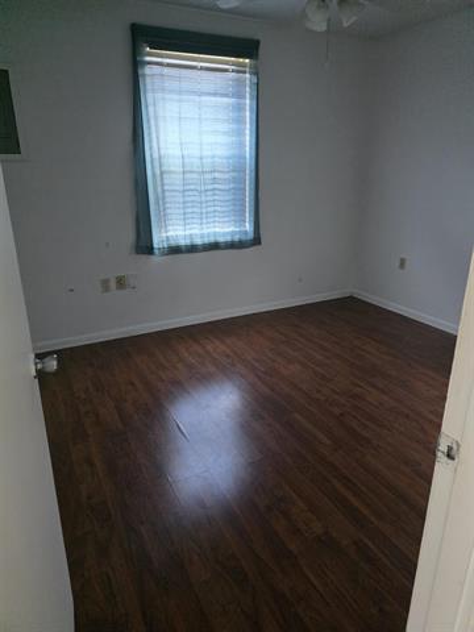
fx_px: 420
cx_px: 237
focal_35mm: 23
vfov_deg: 73.9
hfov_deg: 58.9
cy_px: 316
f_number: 1.7
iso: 2500
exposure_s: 1/120
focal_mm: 6.3
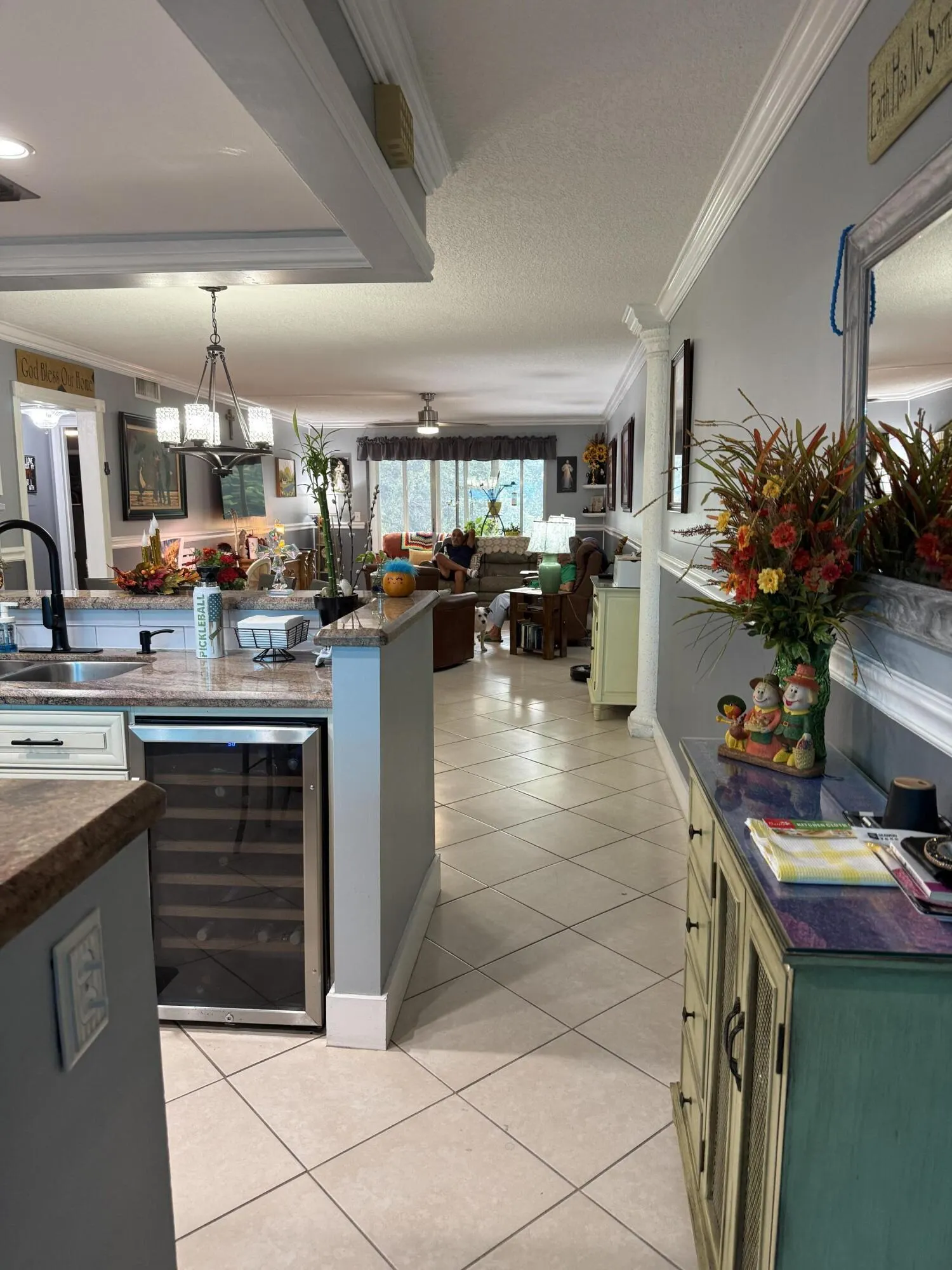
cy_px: 635
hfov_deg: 56.8
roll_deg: +0.0
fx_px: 880
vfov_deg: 71.6
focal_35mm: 24
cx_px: 476
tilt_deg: -9.7
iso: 200
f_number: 1.78
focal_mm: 6.76
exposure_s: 1/60
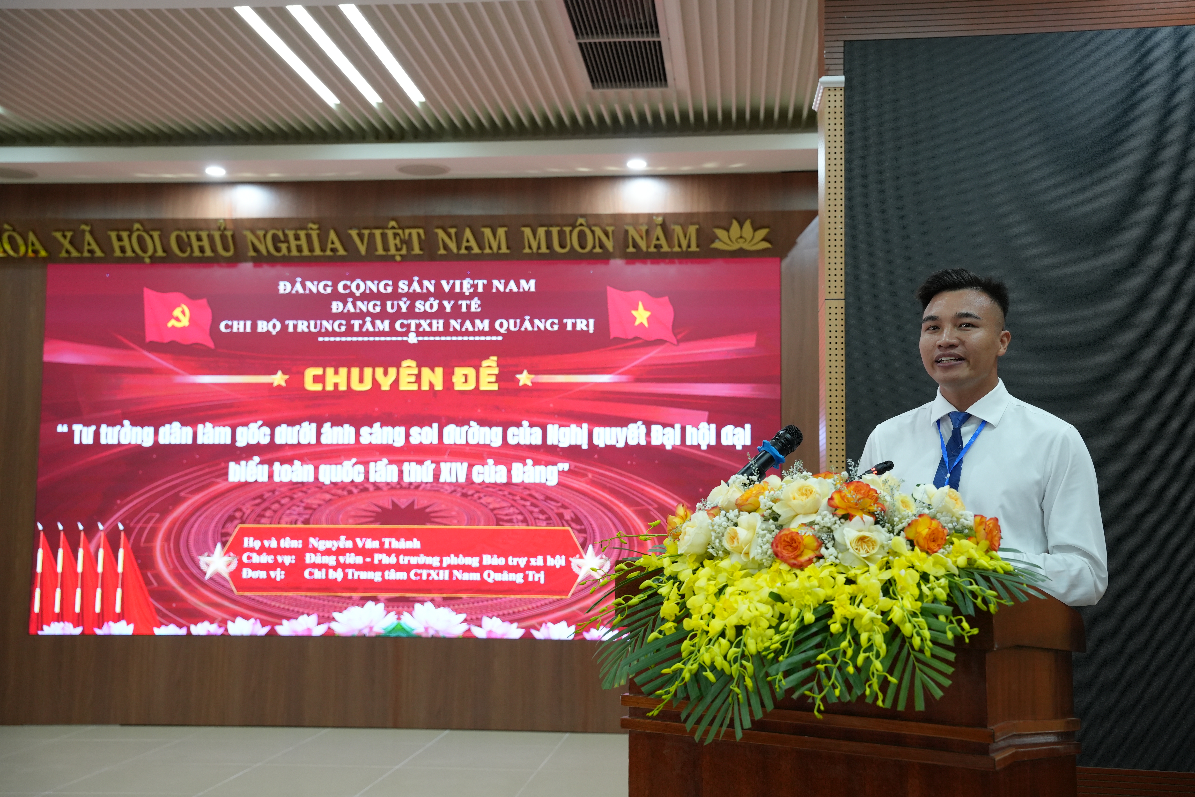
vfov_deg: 33.1
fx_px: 1341
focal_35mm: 40
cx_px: 598
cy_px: 398
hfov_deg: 48.0
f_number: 4
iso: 1600
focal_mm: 40.4
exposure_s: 1/160
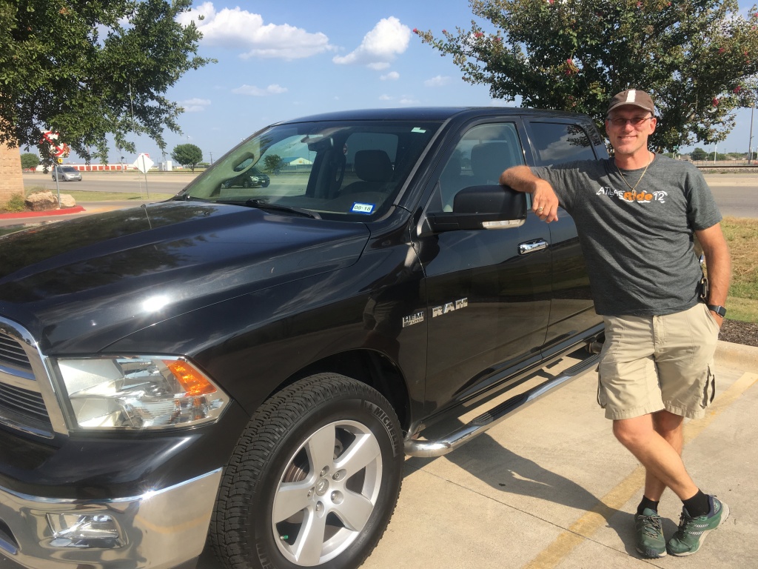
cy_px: 284
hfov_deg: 61.7
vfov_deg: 48.2
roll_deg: +3.5
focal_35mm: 29
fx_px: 635
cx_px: 379
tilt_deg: -10.4
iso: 25
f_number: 2.2
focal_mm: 4.15
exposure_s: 1/1148
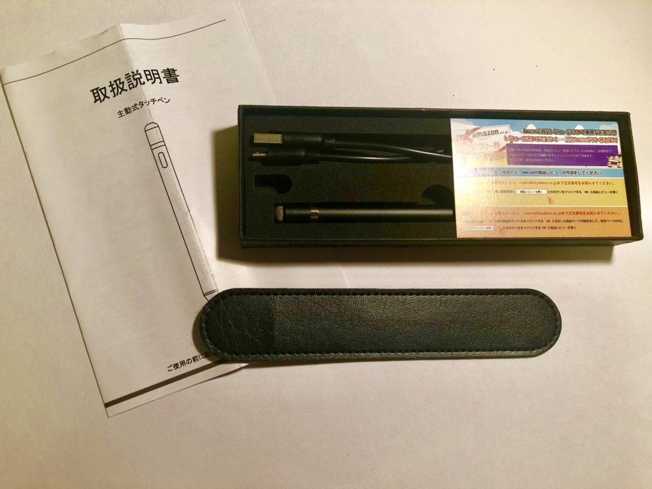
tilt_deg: -78.8
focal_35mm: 28
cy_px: 244
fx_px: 527
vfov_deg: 49.7
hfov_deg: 63.4
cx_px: 326
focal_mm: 3.99
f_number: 1.8
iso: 25
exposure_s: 1/40
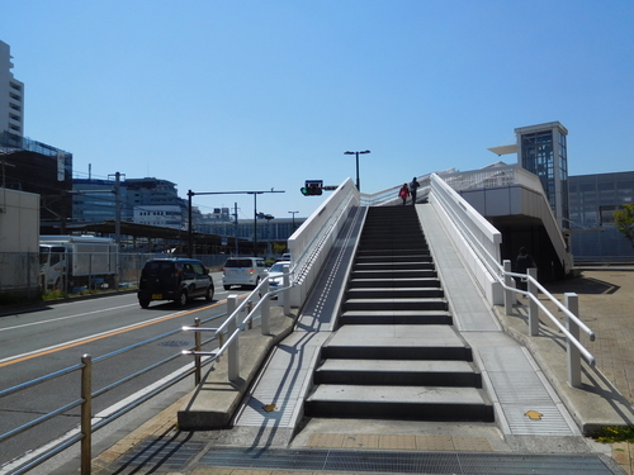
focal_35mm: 25
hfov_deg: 69.4
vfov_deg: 54.9
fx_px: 458
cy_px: 238
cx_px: 317
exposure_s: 1/800
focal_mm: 4.5
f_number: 6.8
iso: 125
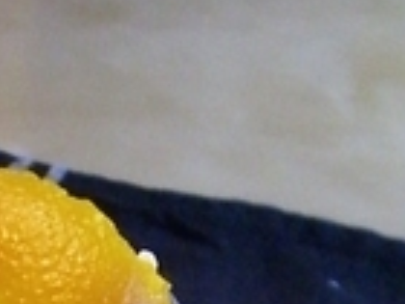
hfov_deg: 14.1
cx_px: -72
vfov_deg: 10.7
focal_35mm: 136
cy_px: 398
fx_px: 1591
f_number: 2.7
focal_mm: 6.2
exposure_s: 1/50
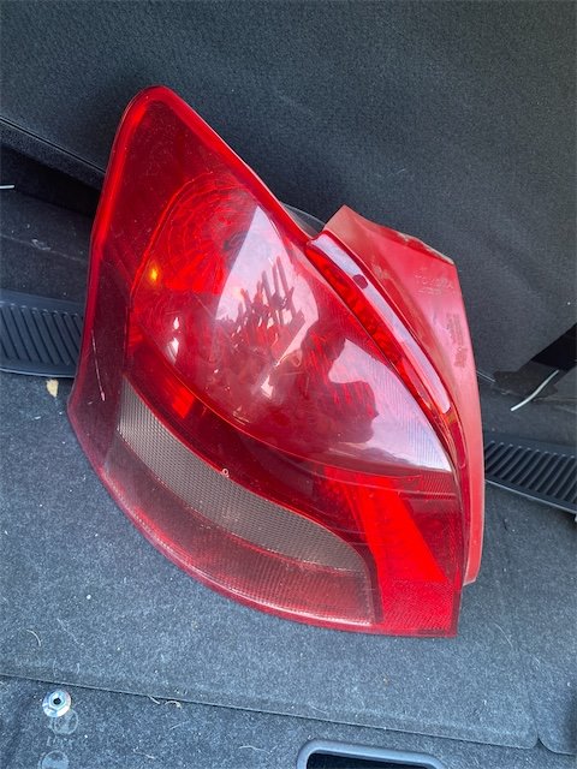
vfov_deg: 67.3
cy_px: 384
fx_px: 578
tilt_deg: -47.1
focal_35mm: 26
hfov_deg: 53.1
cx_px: 288
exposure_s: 1/60
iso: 125
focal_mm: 4.25
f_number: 1.8
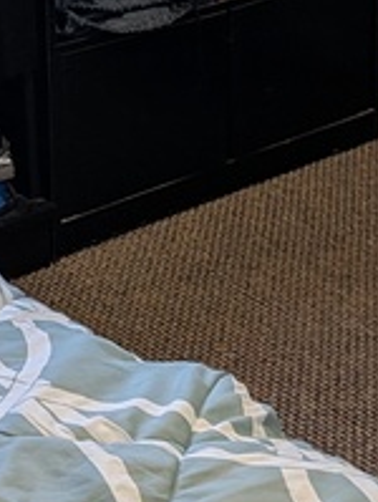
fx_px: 1887
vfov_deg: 14.7
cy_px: -78
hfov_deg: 11.2
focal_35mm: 130
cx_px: 460
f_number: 1.68
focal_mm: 6.9
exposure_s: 1/305
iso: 14
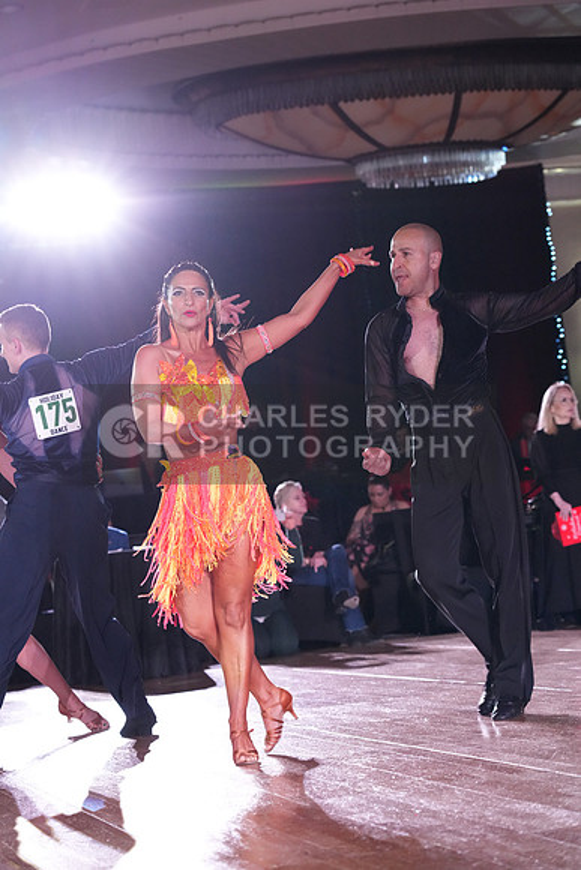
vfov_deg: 22.1
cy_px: 435
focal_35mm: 92
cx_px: 290
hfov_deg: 14.9
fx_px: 2226
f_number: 5
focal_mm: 92
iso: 5000
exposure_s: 1/320
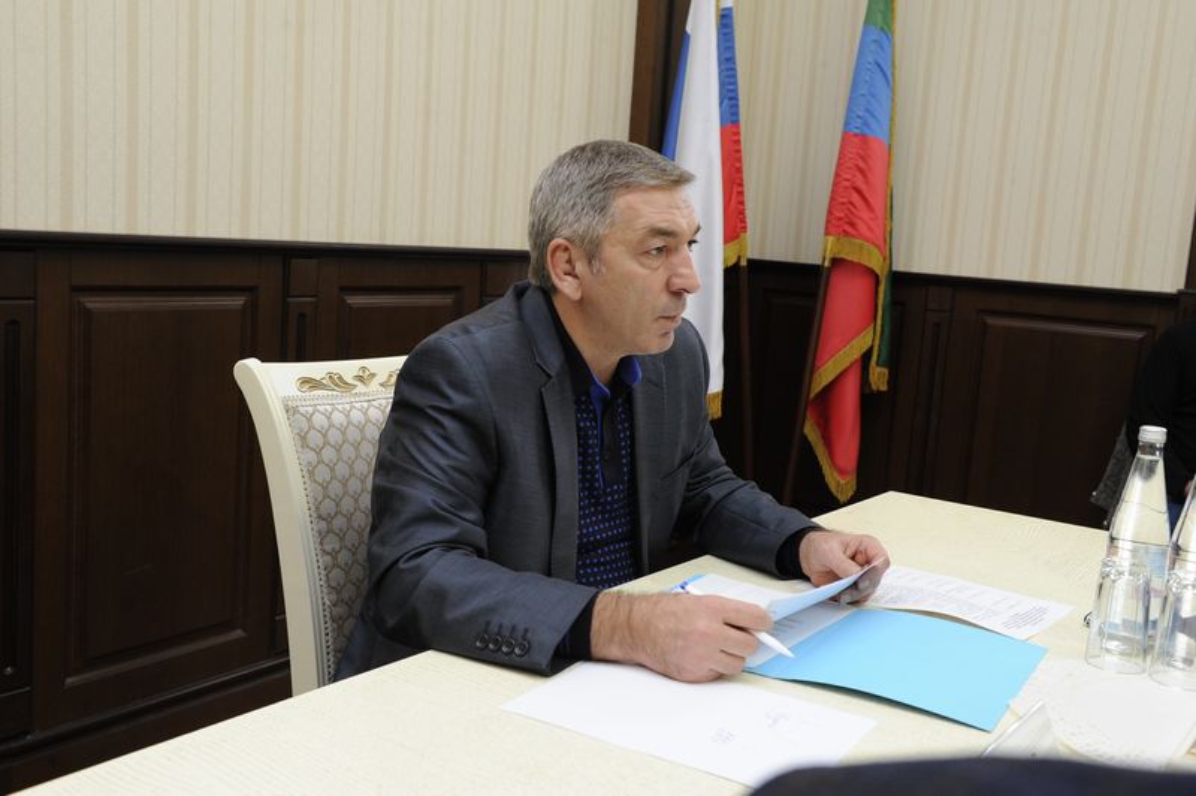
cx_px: 598
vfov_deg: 35.0
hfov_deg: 50.7
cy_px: 398
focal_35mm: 38
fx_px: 1261
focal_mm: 38
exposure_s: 1/60
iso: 2000
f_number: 6.3
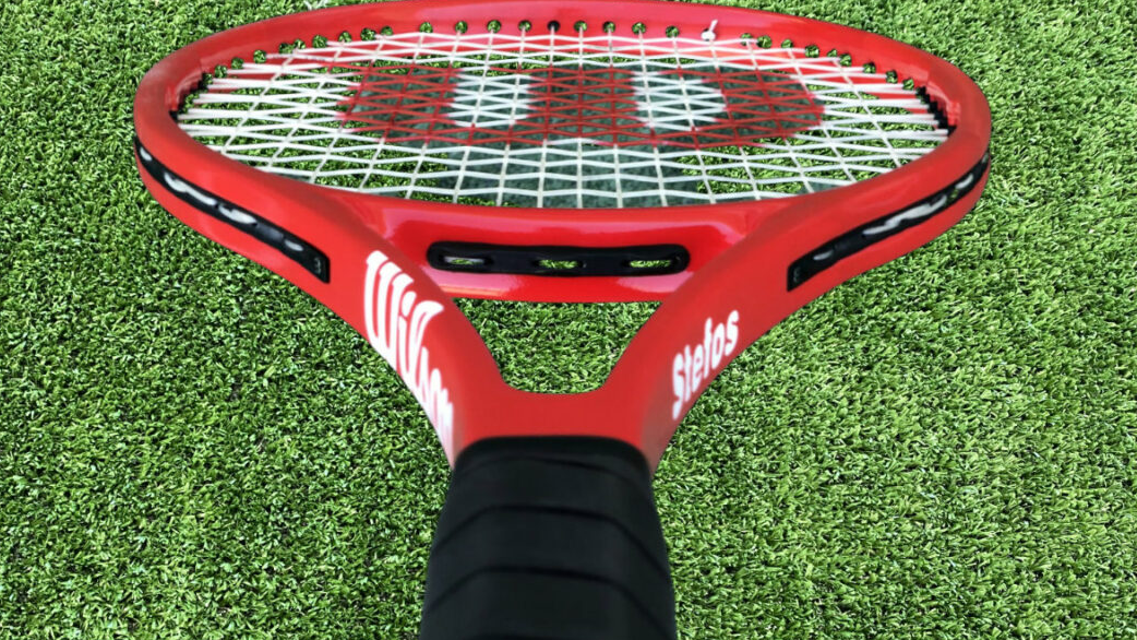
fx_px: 874
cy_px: 277
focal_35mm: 29
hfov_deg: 66.1
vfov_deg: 40.1
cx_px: 567
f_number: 1.8
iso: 250
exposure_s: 1/50
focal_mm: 4.2
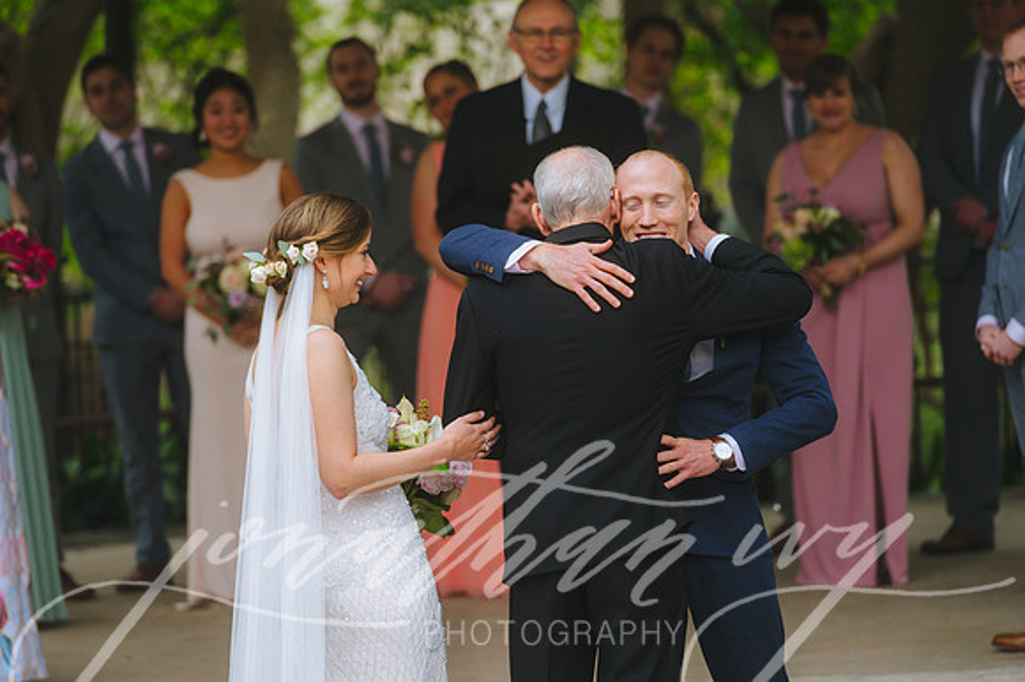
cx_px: 512
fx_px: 5691
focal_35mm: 200
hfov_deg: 10.3
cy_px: 341
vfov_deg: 6.9
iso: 400
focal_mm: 200
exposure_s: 1/1000
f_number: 2.8
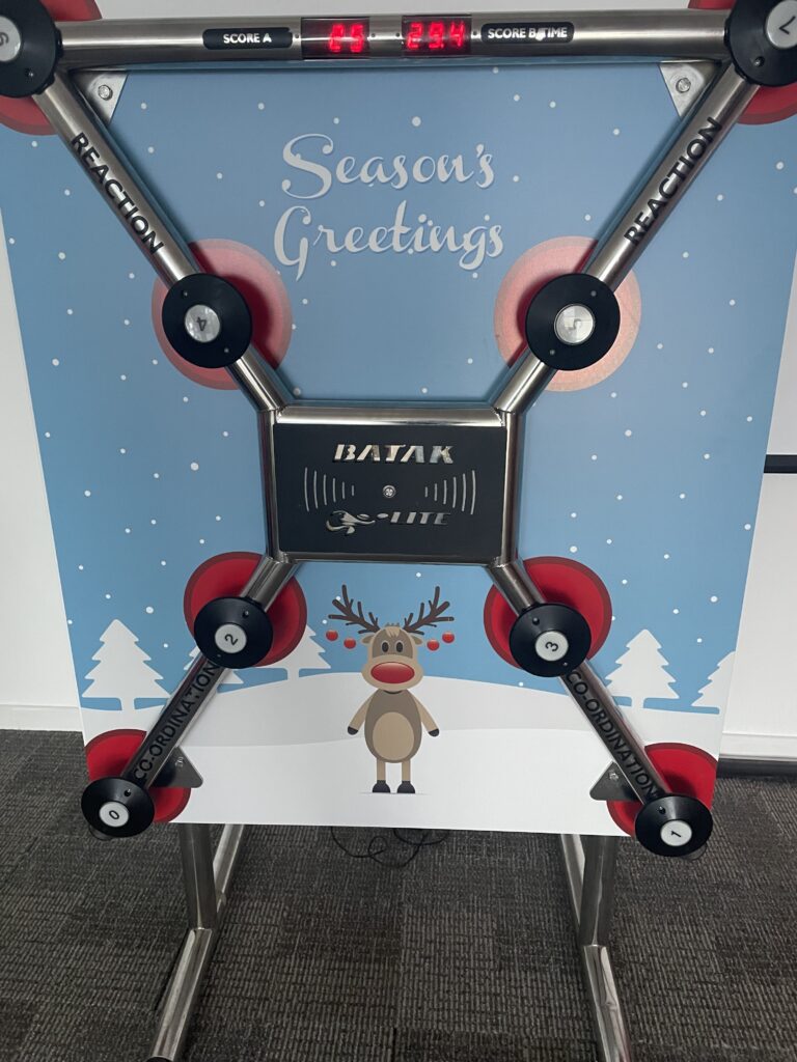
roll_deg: +1.3
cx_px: 398
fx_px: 798
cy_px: 531
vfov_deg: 67.3
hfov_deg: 53.1
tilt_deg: -18.8
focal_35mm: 26
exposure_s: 1/59
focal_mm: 4.2
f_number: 1.6
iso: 500
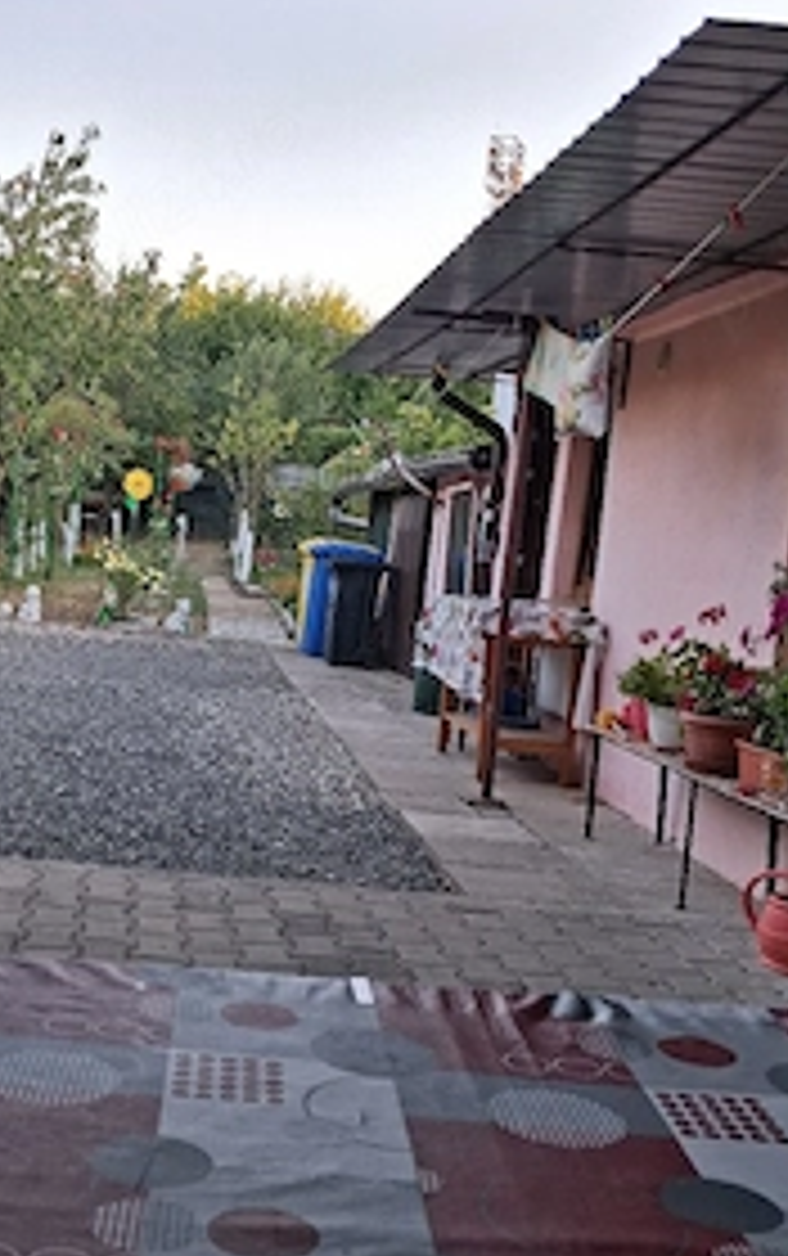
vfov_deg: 48.2
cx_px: 243
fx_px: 1405
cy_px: 626
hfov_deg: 31.0
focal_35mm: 41
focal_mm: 4
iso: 32
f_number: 1.8
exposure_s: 1/100
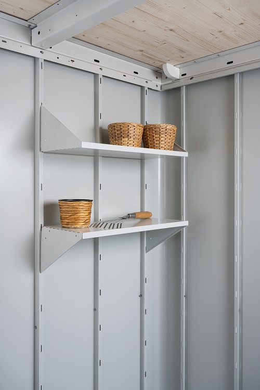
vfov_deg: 56.5
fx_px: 363
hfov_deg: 39.4
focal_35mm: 34
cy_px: 195
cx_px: 130
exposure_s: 1/160
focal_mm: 33.5
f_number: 6.3
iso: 64
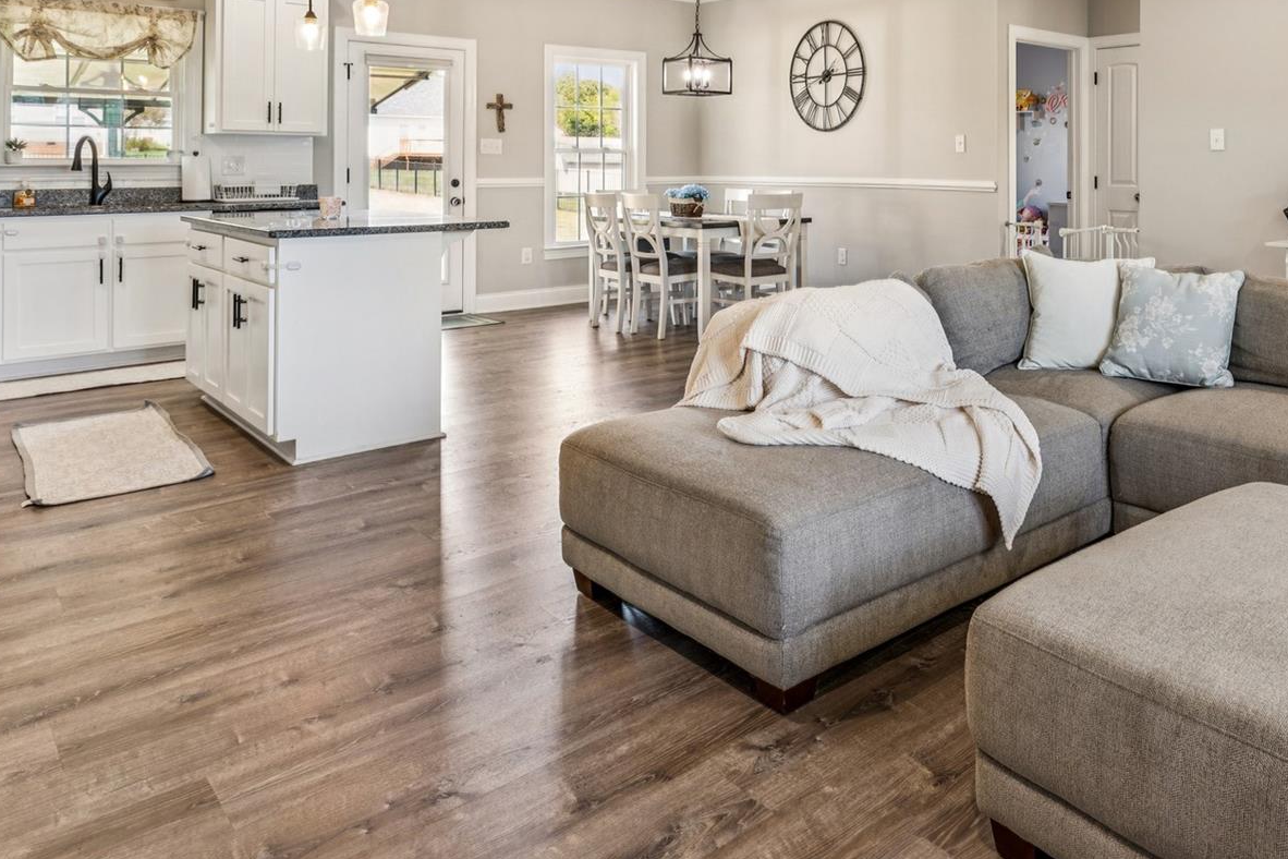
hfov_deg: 63.7
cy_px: 158
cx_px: 911
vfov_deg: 44.5
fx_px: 986
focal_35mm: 28
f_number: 9
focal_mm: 15.9
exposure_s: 1/3.33
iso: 100
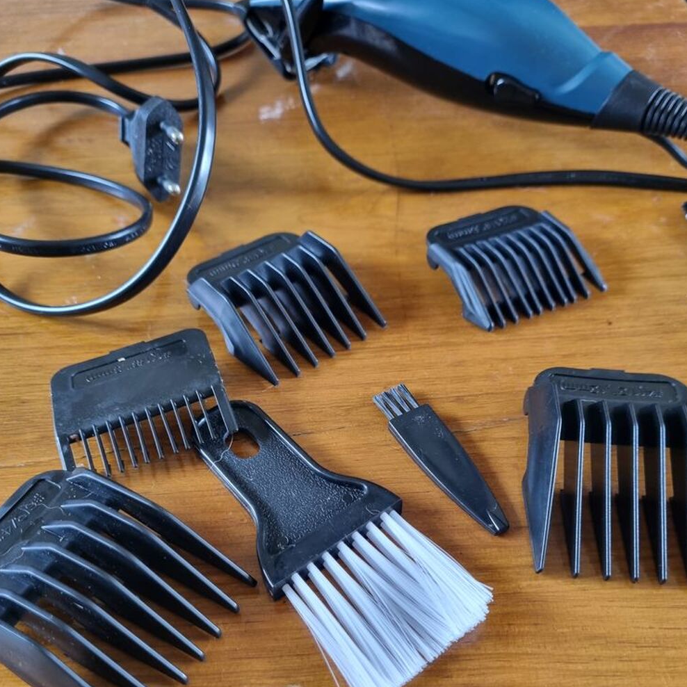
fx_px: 696
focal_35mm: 31
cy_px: 455
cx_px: 343
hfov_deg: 52.5
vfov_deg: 51.6
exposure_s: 1/100
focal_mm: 5.4
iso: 320
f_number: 1.8
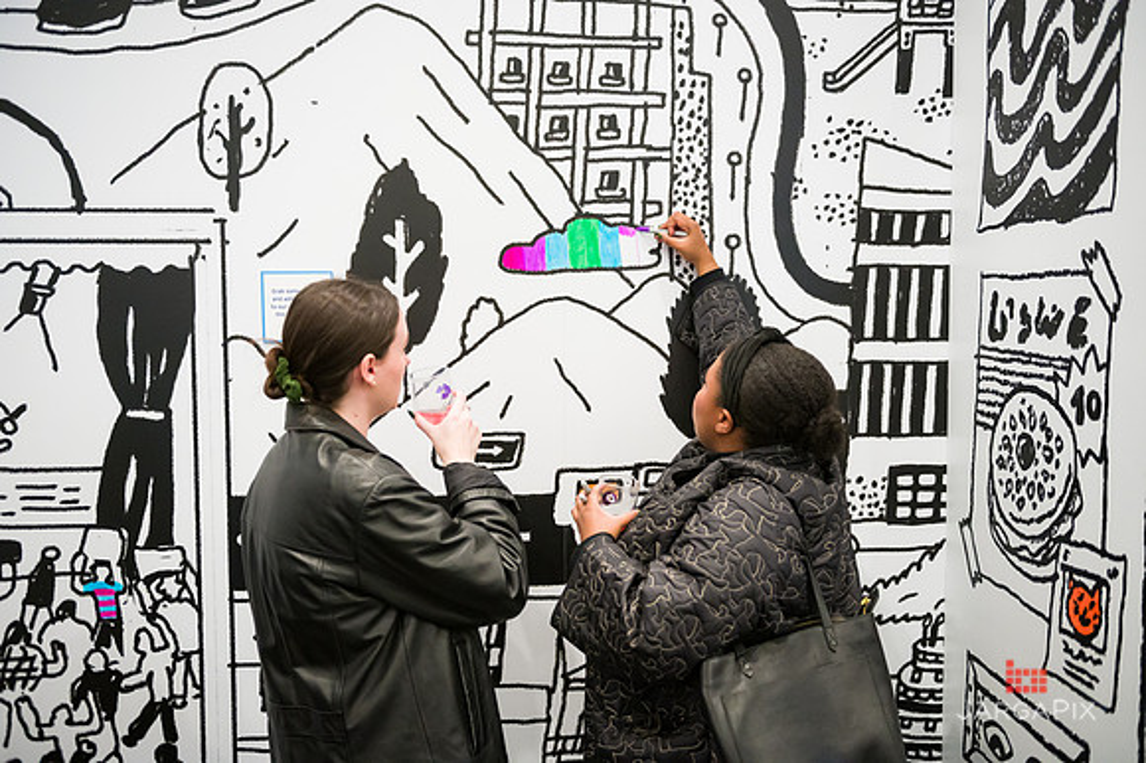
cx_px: 573
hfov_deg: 55.8
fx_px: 1082
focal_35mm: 34
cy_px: 382
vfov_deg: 38.8
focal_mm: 34
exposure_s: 1/200
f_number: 3.2
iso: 3200
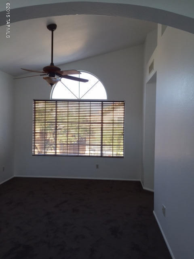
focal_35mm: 29
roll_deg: -1.5
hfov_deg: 48.2
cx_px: 97
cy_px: 130
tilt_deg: -0.4
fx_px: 217
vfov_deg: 61.7
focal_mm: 4.15
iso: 40
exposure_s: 1/120
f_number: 2.2
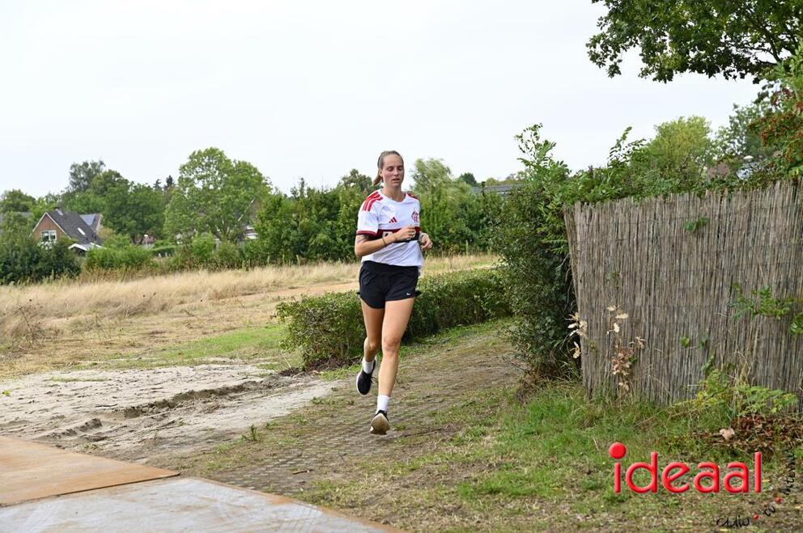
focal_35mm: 70
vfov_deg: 19.4
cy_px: 266
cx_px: 402
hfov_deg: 28.9
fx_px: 1560
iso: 400
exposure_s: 1/320
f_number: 5
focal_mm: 70
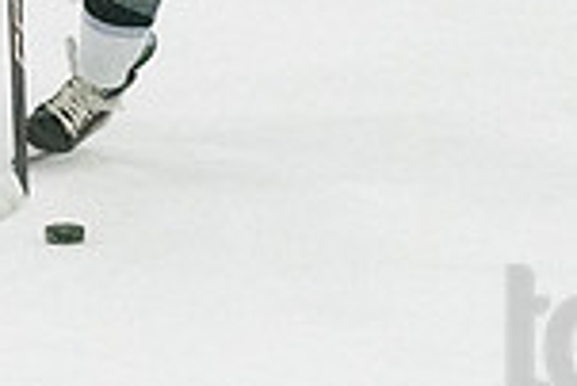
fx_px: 11519
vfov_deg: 1.9
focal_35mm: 718
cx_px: 80
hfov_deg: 2.9
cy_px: -134
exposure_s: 1/1600
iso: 8000
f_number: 5
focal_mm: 125
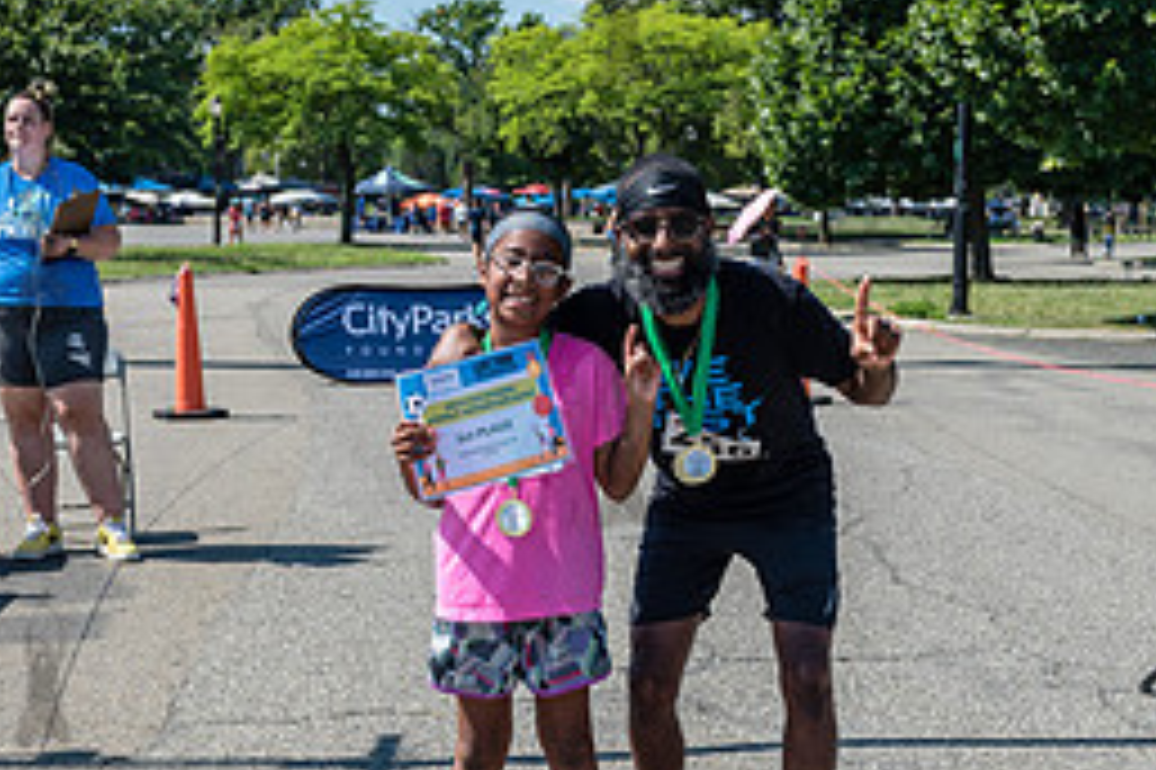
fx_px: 2118
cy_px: 448
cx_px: 621
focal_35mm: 66
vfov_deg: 20.6
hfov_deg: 30.5
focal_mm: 29
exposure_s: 1/1600
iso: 200
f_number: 4
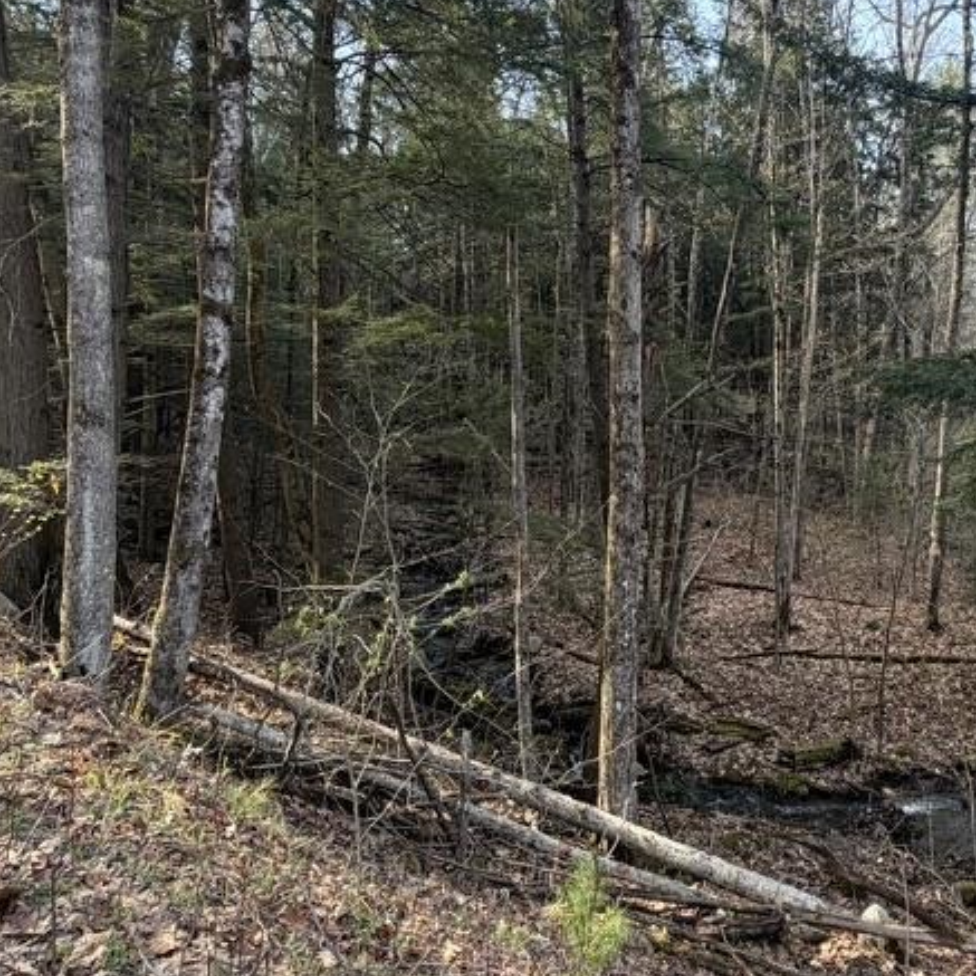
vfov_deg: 55.1
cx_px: 704
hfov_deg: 53.7
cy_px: 382
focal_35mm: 29
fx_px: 925
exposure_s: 1/121
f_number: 2.2
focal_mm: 2.22
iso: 64
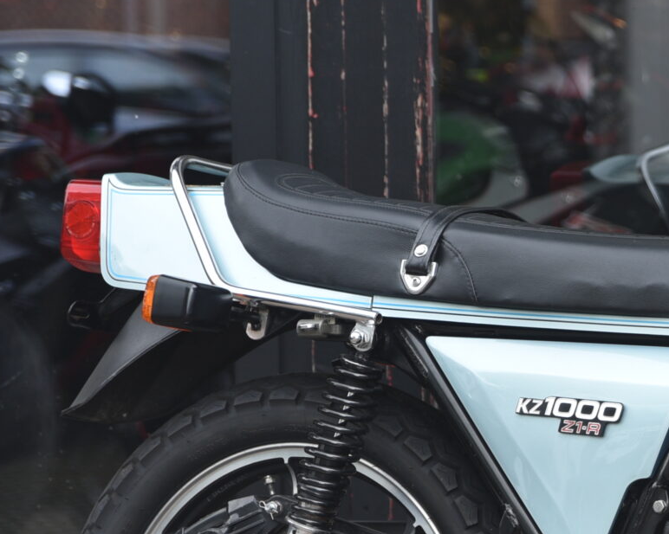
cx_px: 922
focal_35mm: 218
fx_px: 4315
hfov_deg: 8.7
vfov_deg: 7.1
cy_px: 409
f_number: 2.8
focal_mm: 70
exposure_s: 1/60
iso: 100
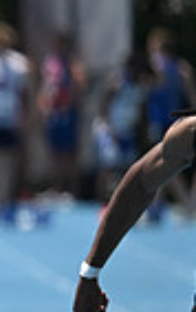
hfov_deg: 0.8
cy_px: 256
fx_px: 14235
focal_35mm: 1669
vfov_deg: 1.3
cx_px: -381
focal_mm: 400
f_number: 4.5
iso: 640
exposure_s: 1/5000
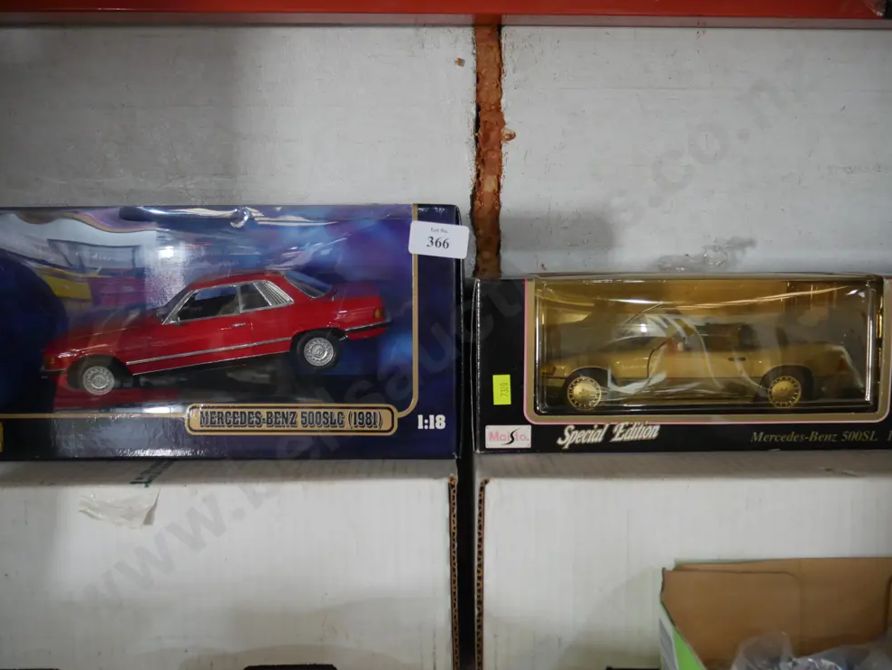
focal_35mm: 29
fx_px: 747
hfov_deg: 61.7
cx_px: 441
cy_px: 344
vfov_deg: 48.2
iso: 1000
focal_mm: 14
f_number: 3.5
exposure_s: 1/60
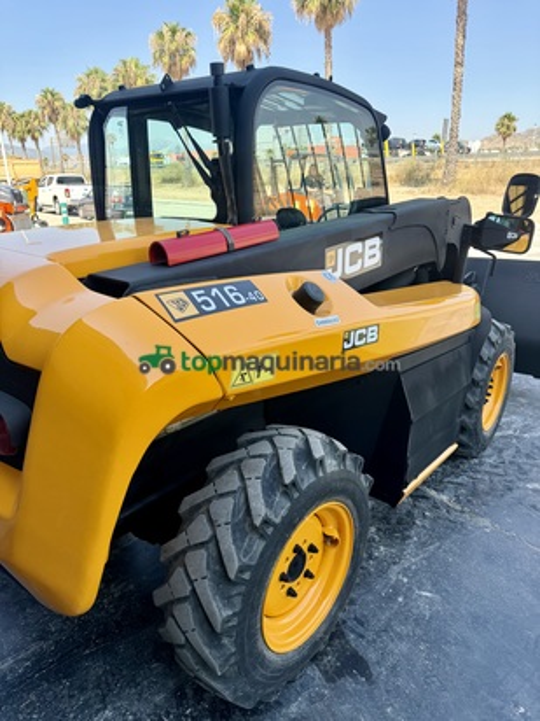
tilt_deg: -17.9
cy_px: 360
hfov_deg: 56.8
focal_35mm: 24
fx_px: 499
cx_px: 270
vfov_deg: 71.6
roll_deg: +1.5
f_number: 1.78
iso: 100
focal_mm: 6.76
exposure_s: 1/1653
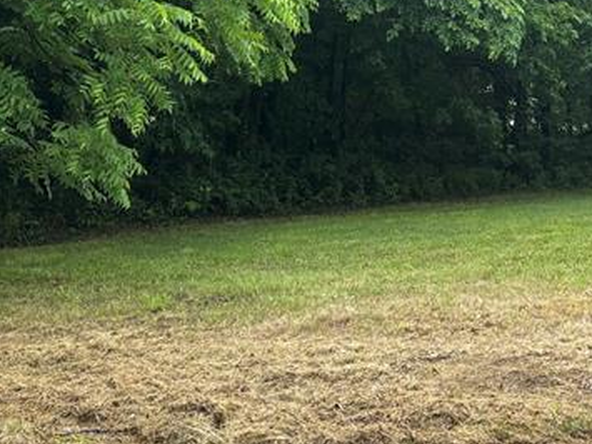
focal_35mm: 75
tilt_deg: +0.8
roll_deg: -0.3
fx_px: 1282
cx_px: 585
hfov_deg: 24.8
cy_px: 108
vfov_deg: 19.5
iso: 50
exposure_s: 1/641
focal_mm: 5.96
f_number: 1.6
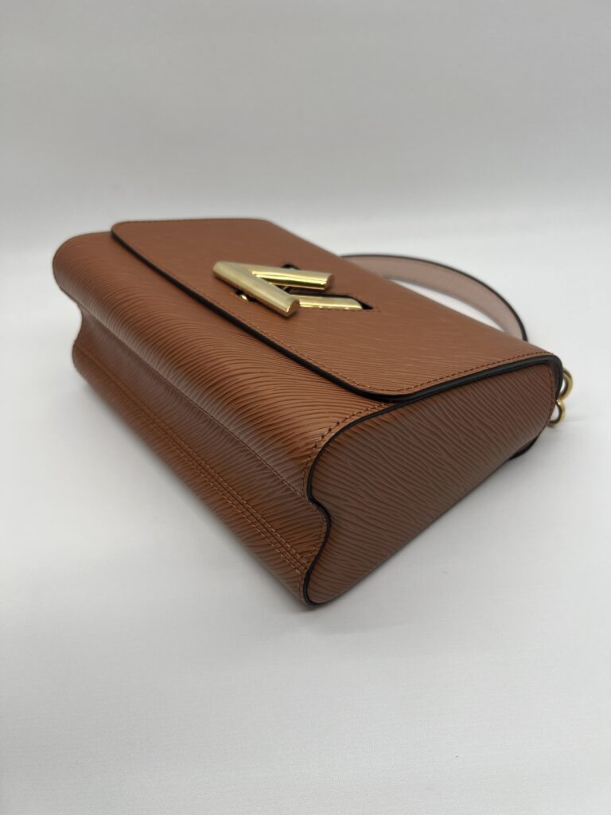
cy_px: 408
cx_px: 306
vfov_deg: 67.3
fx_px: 612
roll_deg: +4.8
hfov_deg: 53.1
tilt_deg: -38.9
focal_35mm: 26
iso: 40
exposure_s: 1/285
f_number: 1.5
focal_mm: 5.7
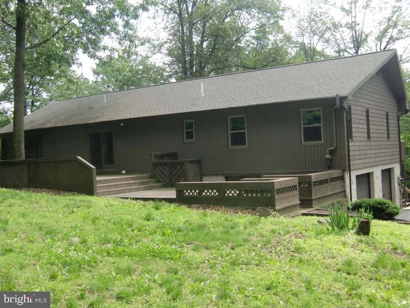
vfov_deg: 36.0
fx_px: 474
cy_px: 154
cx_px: 205
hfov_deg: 46.8
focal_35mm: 40
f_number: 3.8
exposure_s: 1/200
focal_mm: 7.1
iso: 64
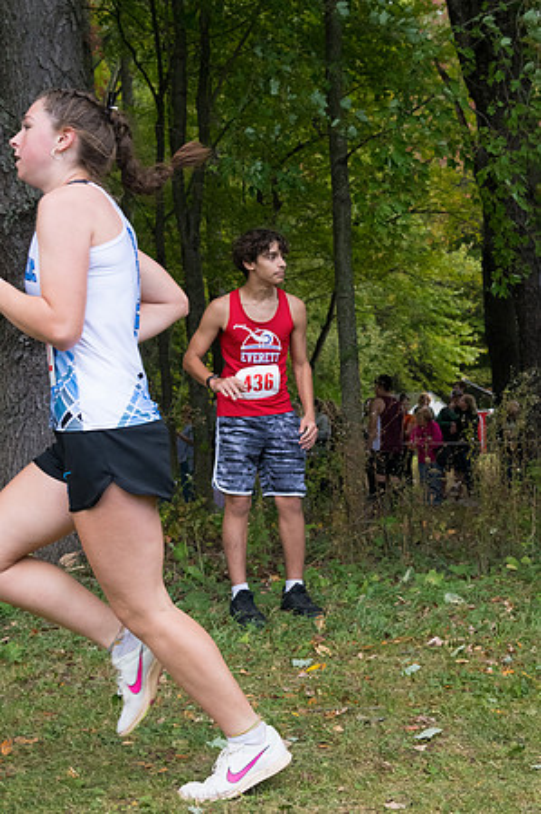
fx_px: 1356
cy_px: 407
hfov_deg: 22.6
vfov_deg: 33.4
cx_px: 270
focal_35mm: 60
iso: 2000
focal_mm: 40
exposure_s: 1/1250
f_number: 5.6
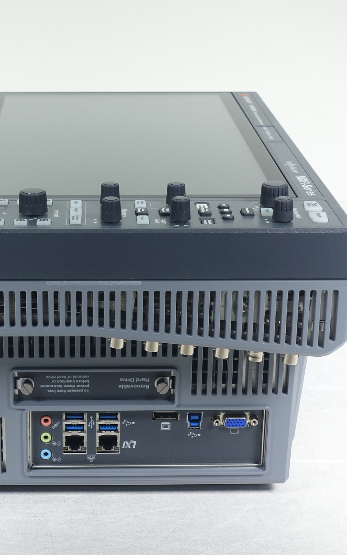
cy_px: 278
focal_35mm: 83
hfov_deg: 15.7
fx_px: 1256
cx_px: 85
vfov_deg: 24.9
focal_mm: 19.86
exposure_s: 1/80
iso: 125
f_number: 4.5
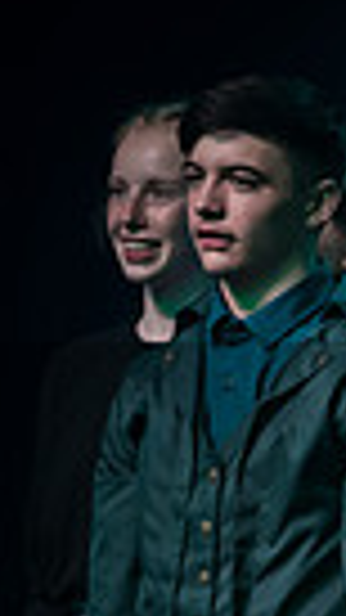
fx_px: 7785
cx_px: 1179
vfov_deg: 4.5
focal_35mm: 477
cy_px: 708
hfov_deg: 2.5
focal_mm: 101
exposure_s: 1/125
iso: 1600
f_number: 2.8
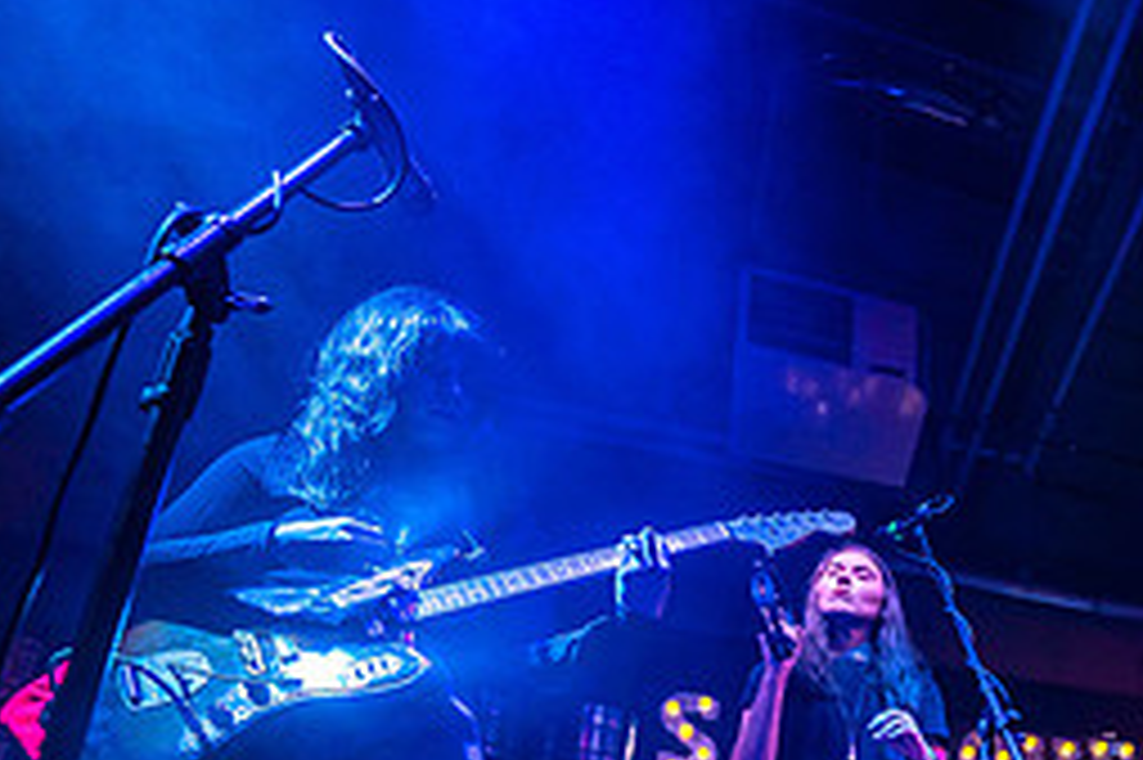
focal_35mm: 32
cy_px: 852
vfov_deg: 34.8
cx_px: 1120
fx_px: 1015
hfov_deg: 49.1
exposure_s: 1/250
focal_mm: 14
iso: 640
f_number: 2.8
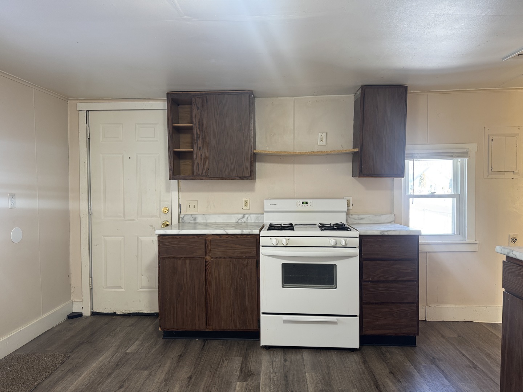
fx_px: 363
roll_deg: +0.1
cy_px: 196
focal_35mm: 24
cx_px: 262
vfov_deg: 56.8
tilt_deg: -3.3
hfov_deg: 71.6
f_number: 1.78
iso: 125
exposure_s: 1/60
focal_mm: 6.76
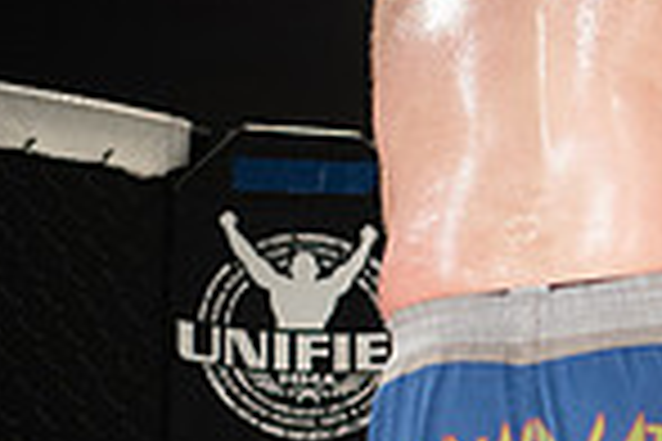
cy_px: 299
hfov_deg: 7.2
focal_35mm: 277
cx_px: 1162
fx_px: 5093
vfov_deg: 5.0
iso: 1400
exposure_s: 1/1000
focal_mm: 70
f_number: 2.8
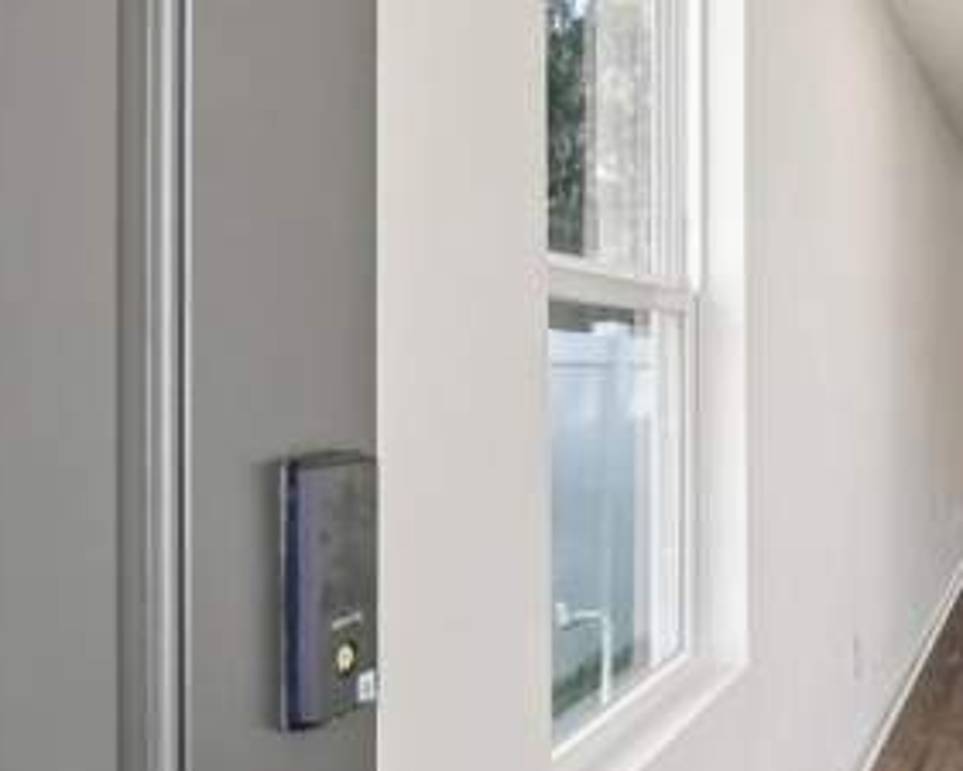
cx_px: 1073
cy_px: 363
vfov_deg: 37.3
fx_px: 1140
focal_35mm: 40
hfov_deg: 37.8
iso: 400
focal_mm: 10
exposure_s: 1/50
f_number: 8
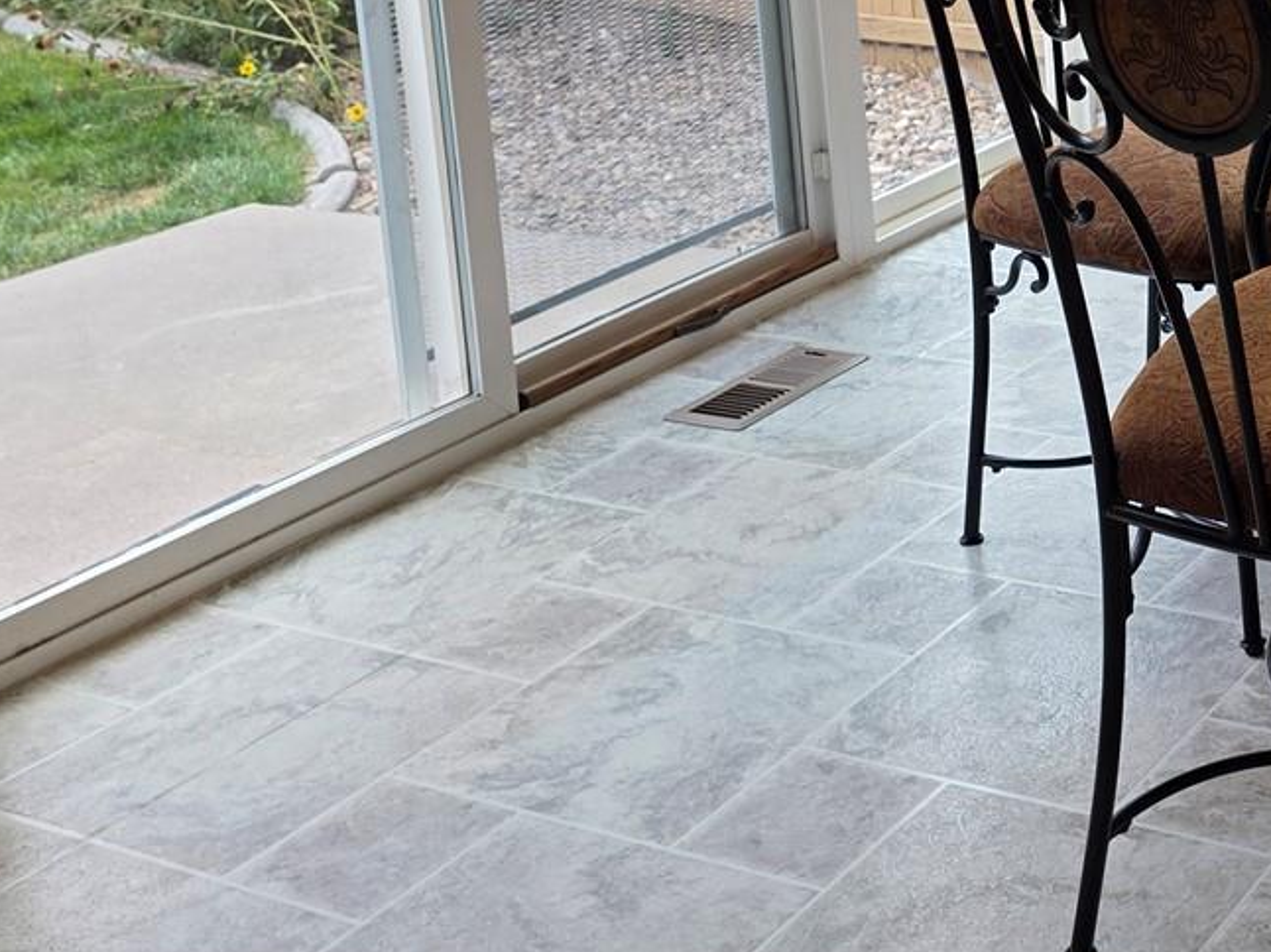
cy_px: -177
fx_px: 2092
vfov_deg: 23.5
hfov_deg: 29.6
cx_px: 1480
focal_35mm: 57
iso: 16
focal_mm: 6.3
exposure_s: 1/120
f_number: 1.7
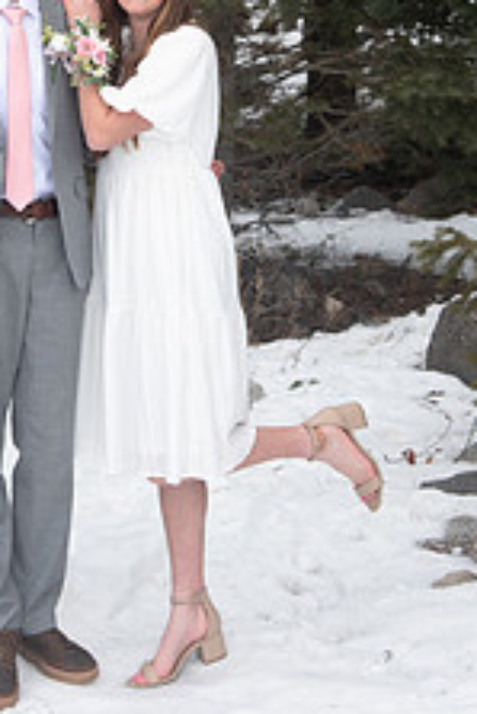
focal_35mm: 105
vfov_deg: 19.1
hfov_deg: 13.0
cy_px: 64
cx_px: 102
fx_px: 2083
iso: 320
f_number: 5
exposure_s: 1/125
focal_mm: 52
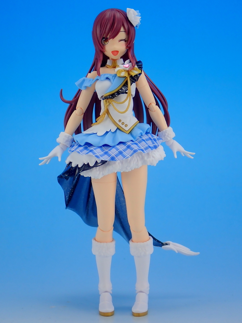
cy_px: 162
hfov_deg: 16.8
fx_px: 820
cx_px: 121
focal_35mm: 88
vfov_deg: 22.3
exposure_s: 1/20
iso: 100
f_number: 4.5
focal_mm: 15.66
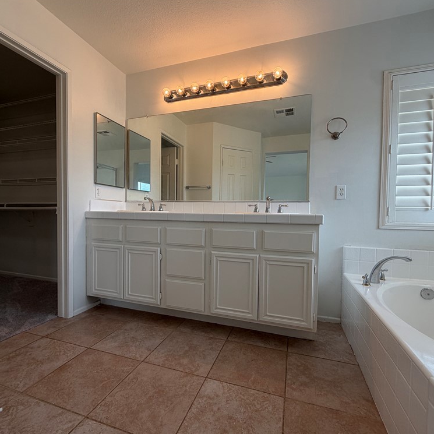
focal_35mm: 17
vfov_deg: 84.0
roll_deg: -0.5
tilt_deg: -2.4
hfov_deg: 84.0
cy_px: 220
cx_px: 214
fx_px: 241
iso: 64
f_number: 2.2
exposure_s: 1/120
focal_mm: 2.22
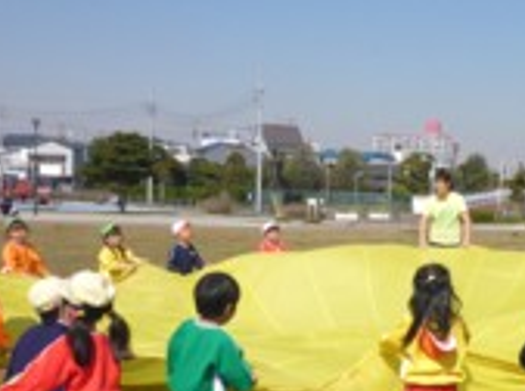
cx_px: 410
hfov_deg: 32.5
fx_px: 878
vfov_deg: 25.0
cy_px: 270
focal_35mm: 58
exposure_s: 1/500
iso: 320
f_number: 10
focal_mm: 4.9
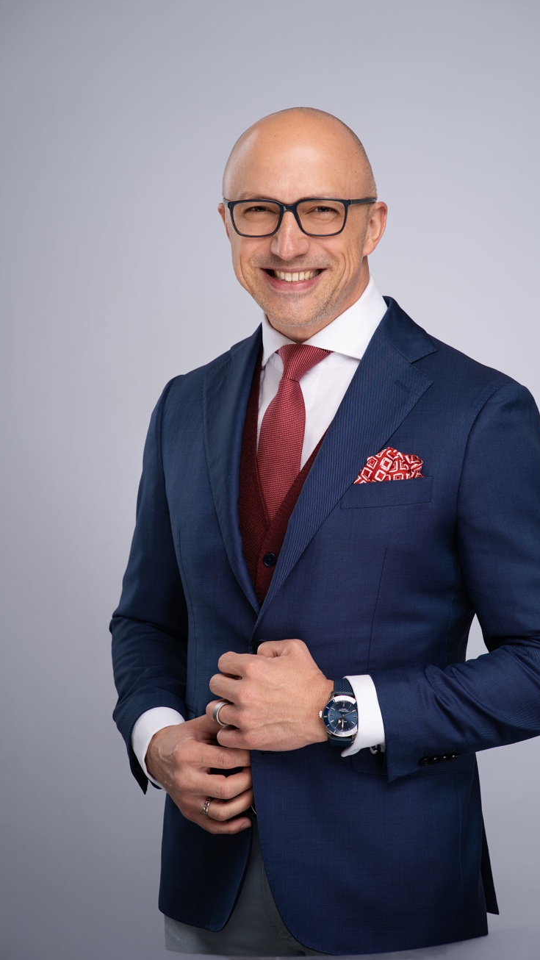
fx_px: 2290
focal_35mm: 90
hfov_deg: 13.4
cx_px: 281
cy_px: 477
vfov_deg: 23.7
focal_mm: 85
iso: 100
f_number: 5.6
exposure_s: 1/160
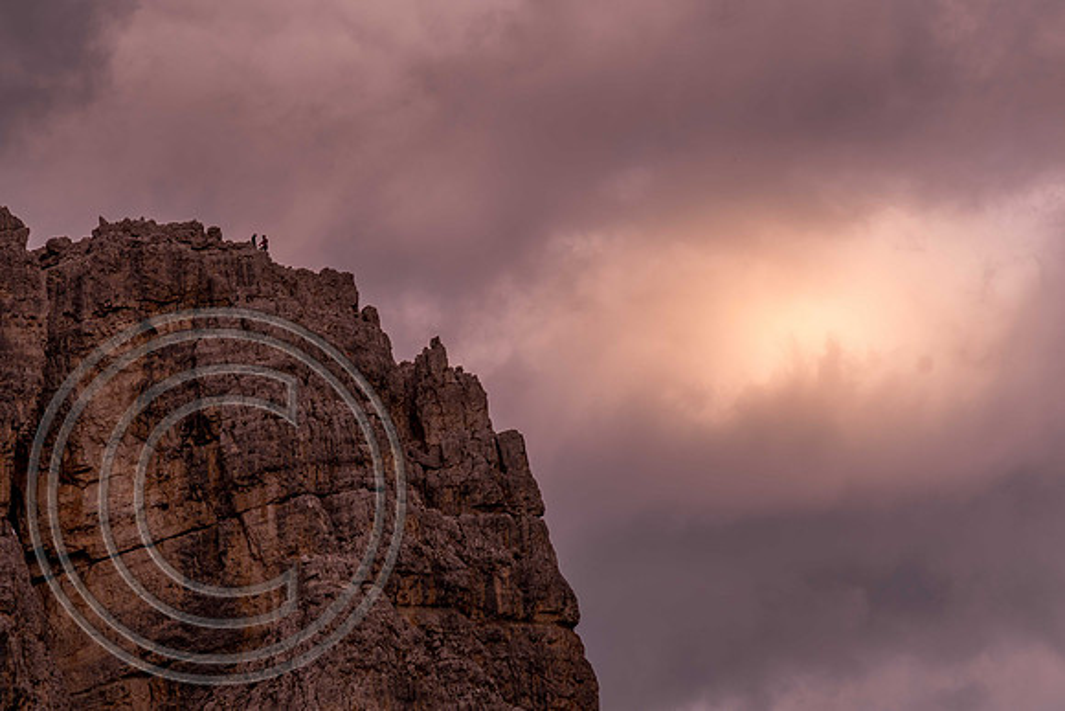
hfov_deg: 11.4
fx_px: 5326
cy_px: 356
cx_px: 532
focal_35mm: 180
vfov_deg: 7.6
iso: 100
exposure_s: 1/320
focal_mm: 120
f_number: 6.3
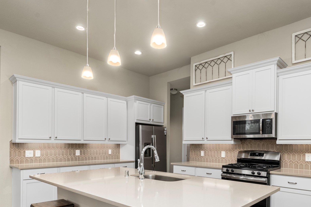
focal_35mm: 25
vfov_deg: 50.3
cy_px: 141
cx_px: 179
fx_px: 216
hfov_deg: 71.1
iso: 400
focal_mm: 18
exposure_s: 1/8
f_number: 7.1
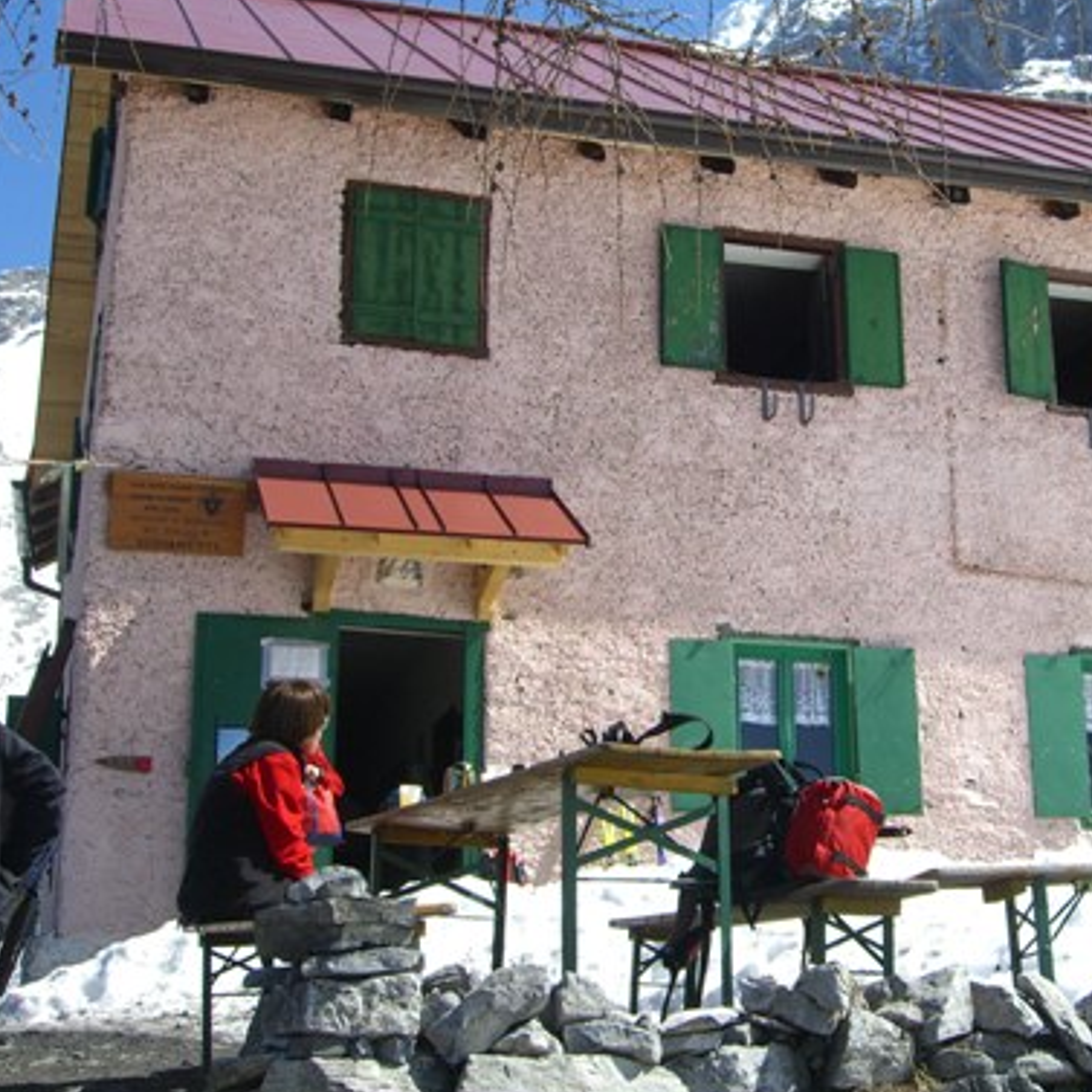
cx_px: 817
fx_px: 2034
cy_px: 417
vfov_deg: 29.9
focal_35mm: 57
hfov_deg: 29.6
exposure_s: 1/500
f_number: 4
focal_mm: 7.9
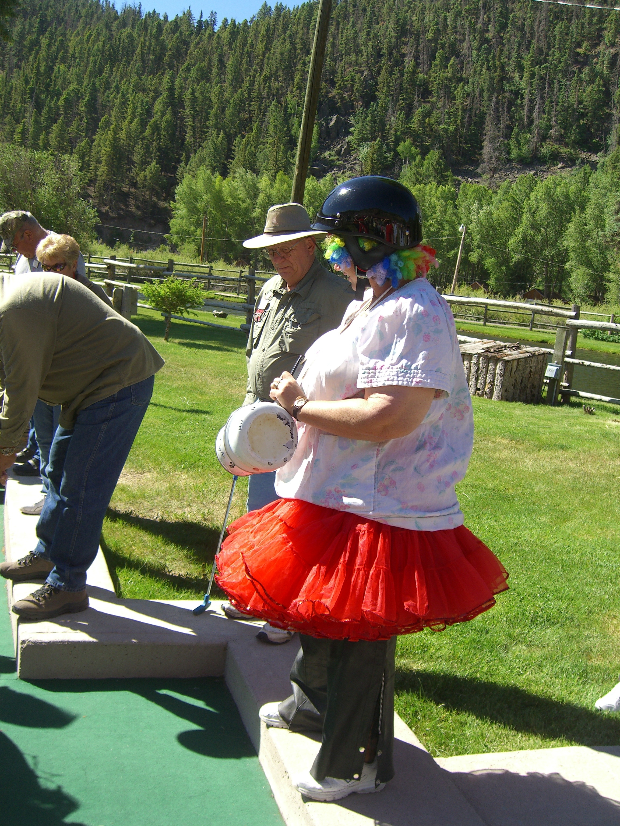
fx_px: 907
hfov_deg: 37.7
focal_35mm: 38
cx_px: 310
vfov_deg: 49.0
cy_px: 413
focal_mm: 7.9
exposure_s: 1/640
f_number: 2.8
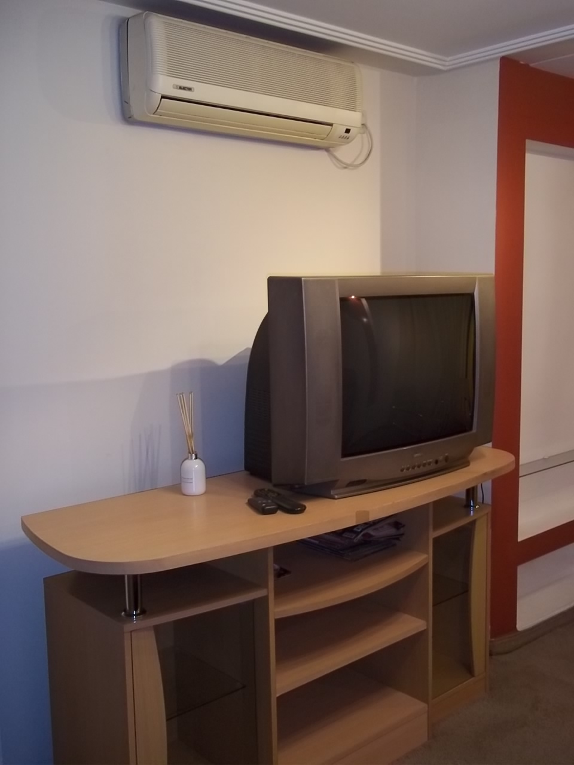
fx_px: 796
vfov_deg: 51.4
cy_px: 382
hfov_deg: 39.7
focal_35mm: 36
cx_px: 287
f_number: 3.1
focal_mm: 6.5
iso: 160
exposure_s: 1/30
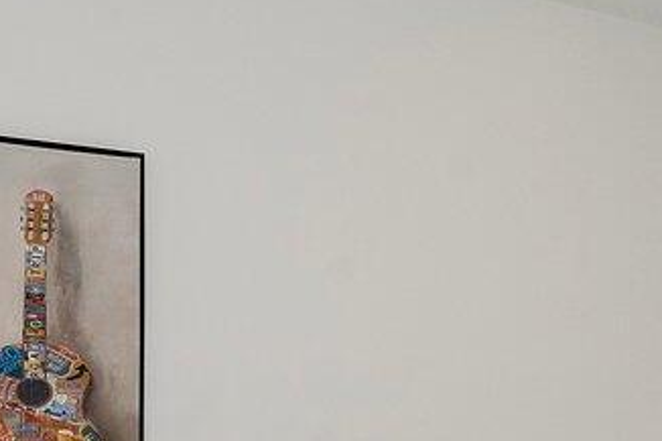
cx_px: 1084
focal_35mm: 88
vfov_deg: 14.9
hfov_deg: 19.2
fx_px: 1617
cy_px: 550
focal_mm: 14
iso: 640
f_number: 11
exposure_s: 1/100
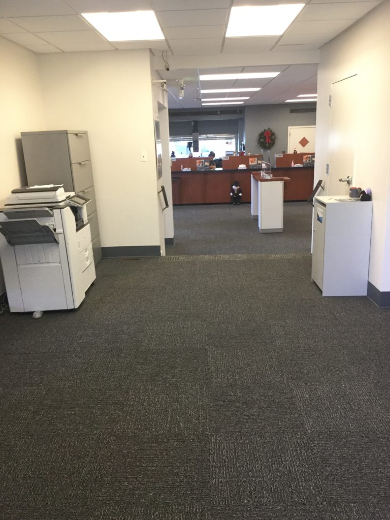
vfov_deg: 58.4
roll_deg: +2.8
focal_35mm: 31
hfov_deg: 45.4
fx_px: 466
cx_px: 195
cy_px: 260
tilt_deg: -13.4
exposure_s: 1/30
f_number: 2.4
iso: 100
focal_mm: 3.3
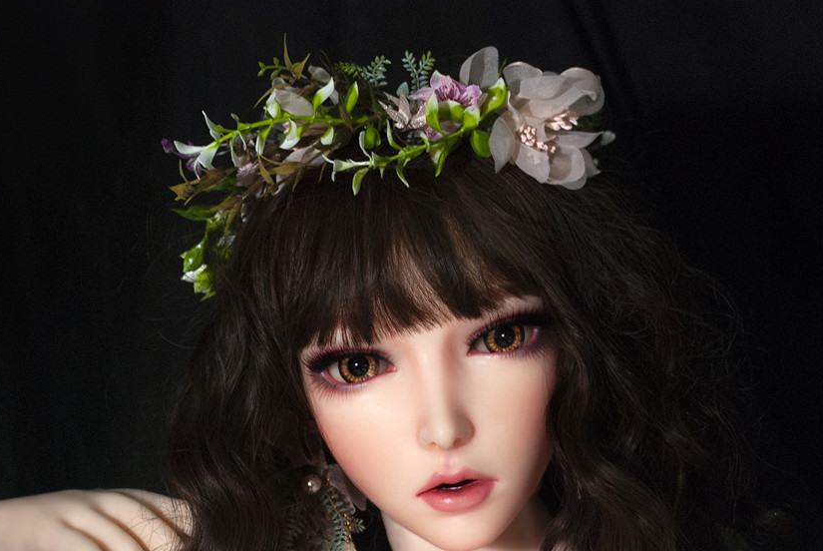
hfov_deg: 9.3
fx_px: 5035
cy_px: 425
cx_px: 321
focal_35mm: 220
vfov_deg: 6.3
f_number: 5.6
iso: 500
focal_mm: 90
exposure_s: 1/40
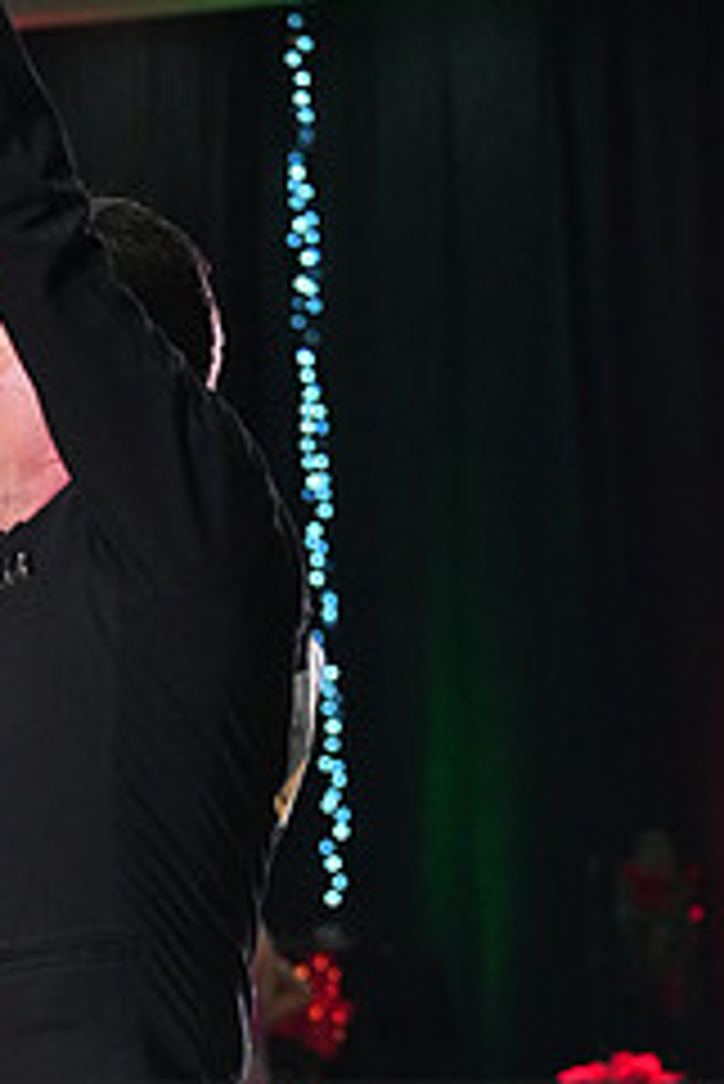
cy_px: 1232
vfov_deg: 9.1
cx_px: 128
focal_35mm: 224
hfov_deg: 6.1
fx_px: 6747
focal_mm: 93
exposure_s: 1/400
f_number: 4.5
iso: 6400
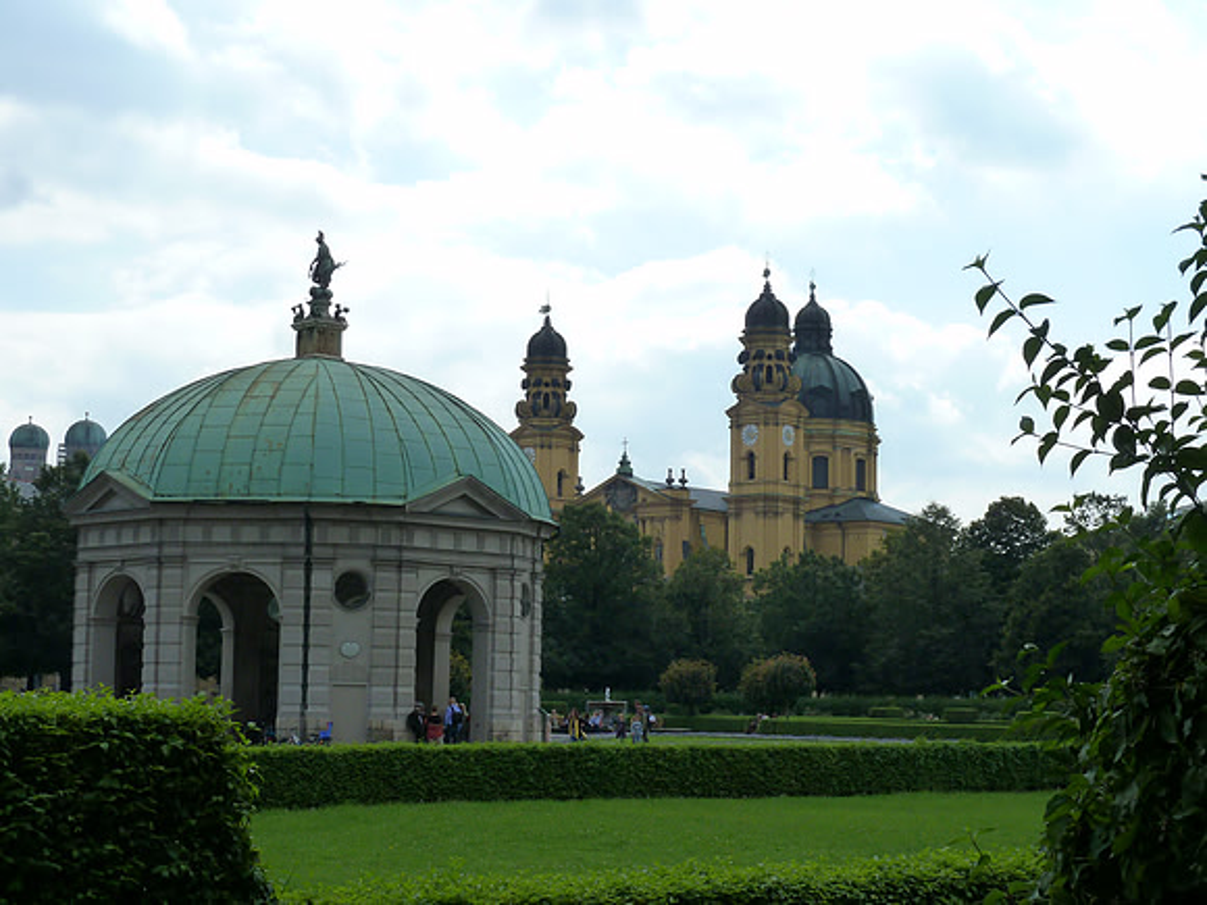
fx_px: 2197
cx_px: 604
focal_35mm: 63
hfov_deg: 30.7
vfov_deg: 23.3
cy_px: 452
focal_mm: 10.3
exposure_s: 1/500
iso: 125
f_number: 5.6
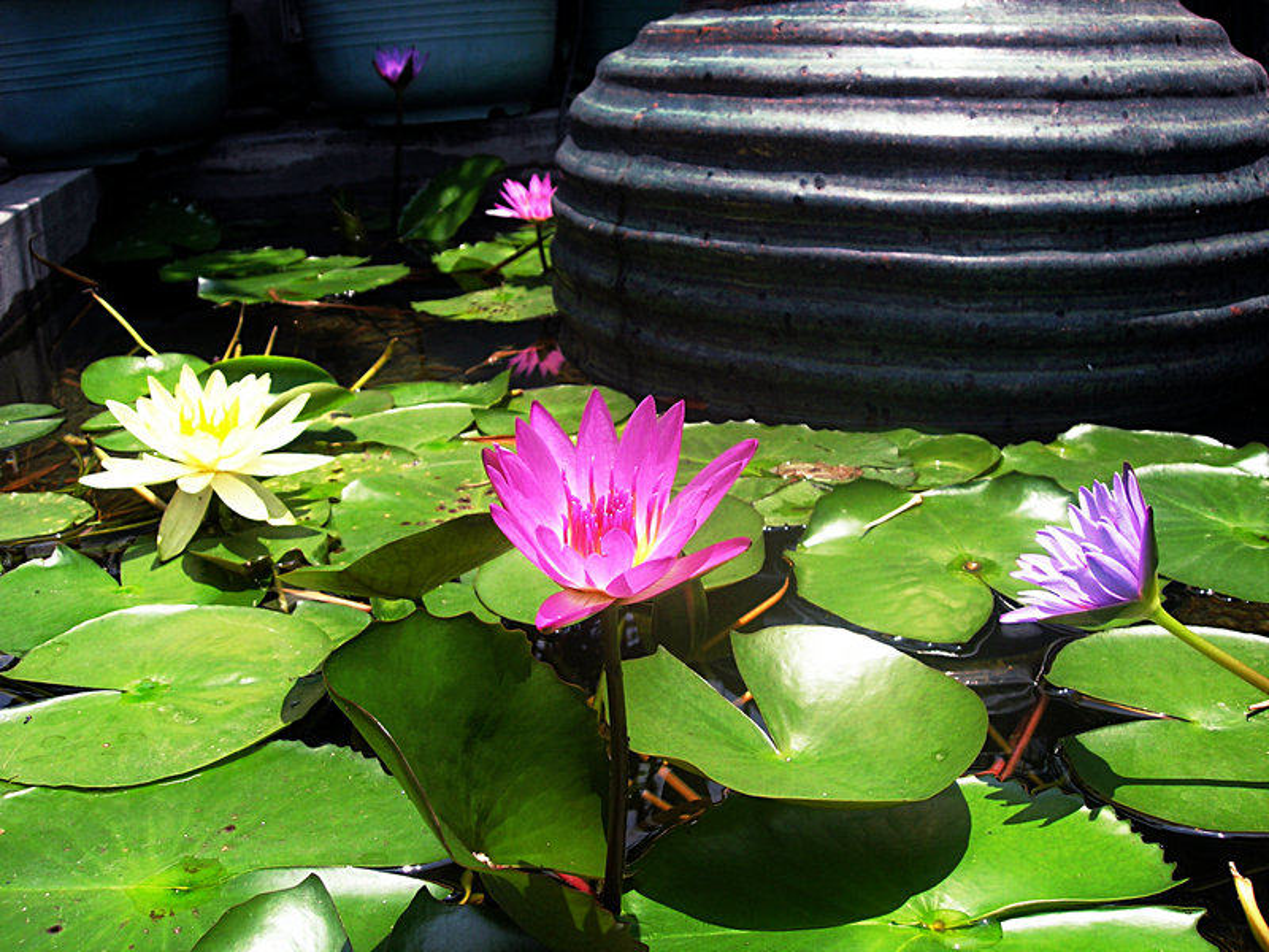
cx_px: 634
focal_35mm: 38
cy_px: 476
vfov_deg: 37.7
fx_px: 1393
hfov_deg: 49.0
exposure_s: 1/296
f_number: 4.8
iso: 64
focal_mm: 7.8
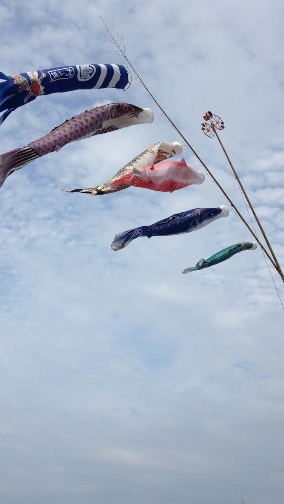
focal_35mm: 37
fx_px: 495
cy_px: 253
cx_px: 93
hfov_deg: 31.7
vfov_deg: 54.0
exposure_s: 1/2710
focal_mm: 4.12
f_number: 2.4
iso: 50
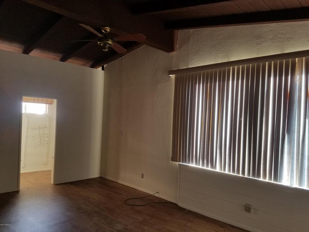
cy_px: 116
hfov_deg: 67.3
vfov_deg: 53.1
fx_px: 232
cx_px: 154
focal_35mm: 26
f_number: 1.7
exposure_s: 1/115
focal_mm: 4.2
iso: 50
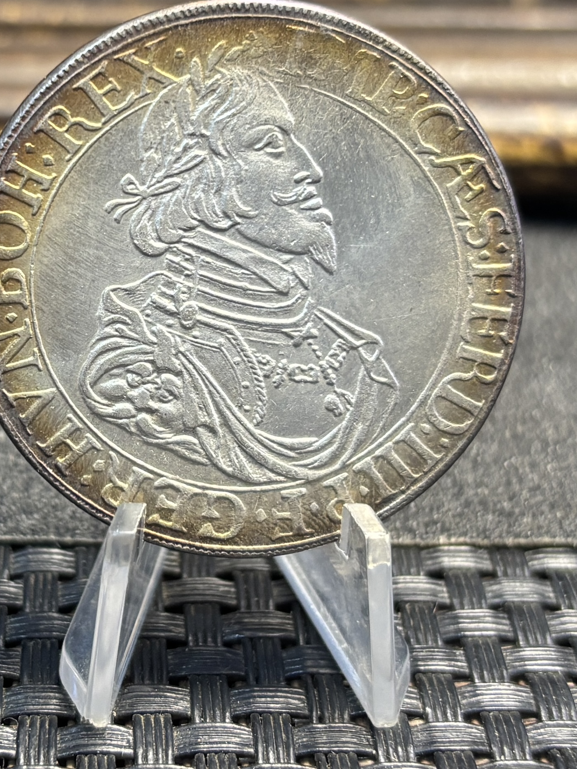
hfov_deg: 24.8
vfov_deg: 32.5
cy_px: 272
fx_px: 1311
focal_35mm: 59
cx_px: 248
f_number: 1.6
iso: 160
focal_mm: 5.96
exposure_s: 1/50
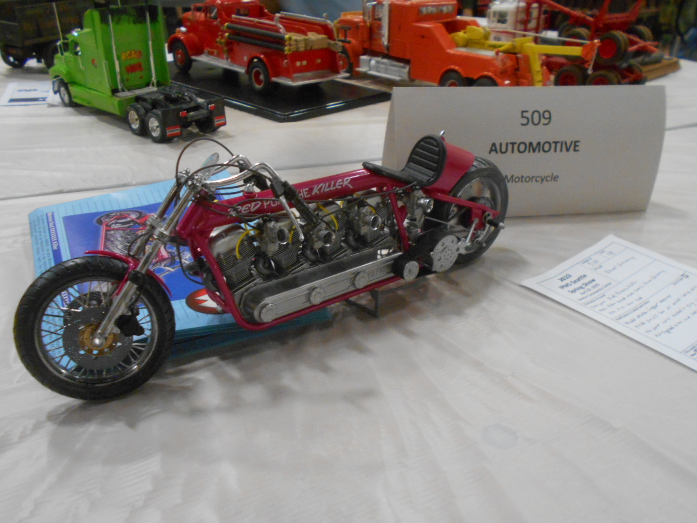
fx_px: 624
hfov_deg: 58.3
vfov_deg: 45.4
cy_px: 287
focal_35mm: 31
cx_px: 374
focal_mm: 4.6
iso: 400
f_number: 3.2
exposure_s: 1/30
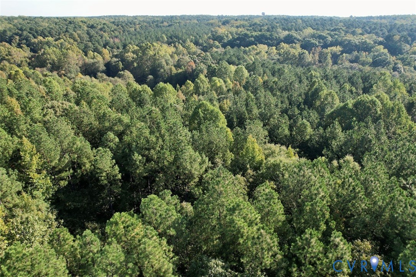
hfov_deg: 78.6
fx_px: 254
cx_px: 208
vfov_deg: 57.2
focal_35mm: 22
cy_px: 138
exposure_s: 1/640
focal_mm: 8.38
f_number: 2.8
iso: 100
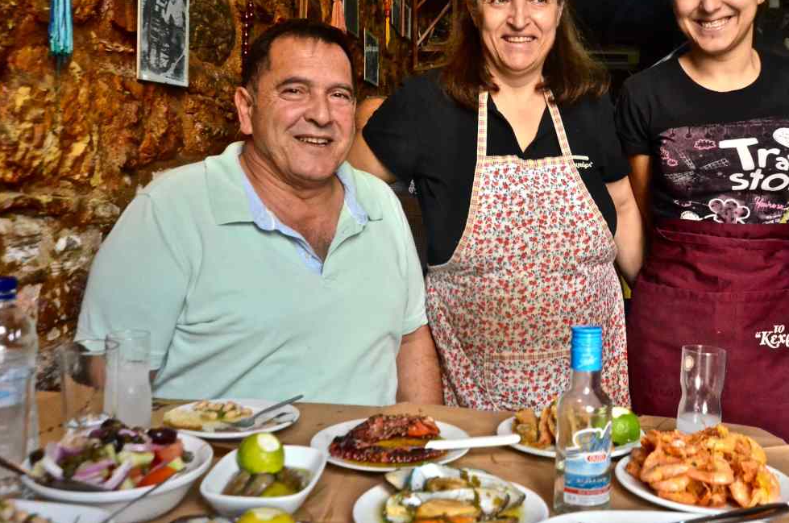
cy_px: 209
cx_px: 480
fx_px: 845
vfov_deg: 34.3
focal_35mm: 39
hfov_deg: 49.7
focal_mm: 21
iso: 3200
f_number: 9
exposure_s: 1/320
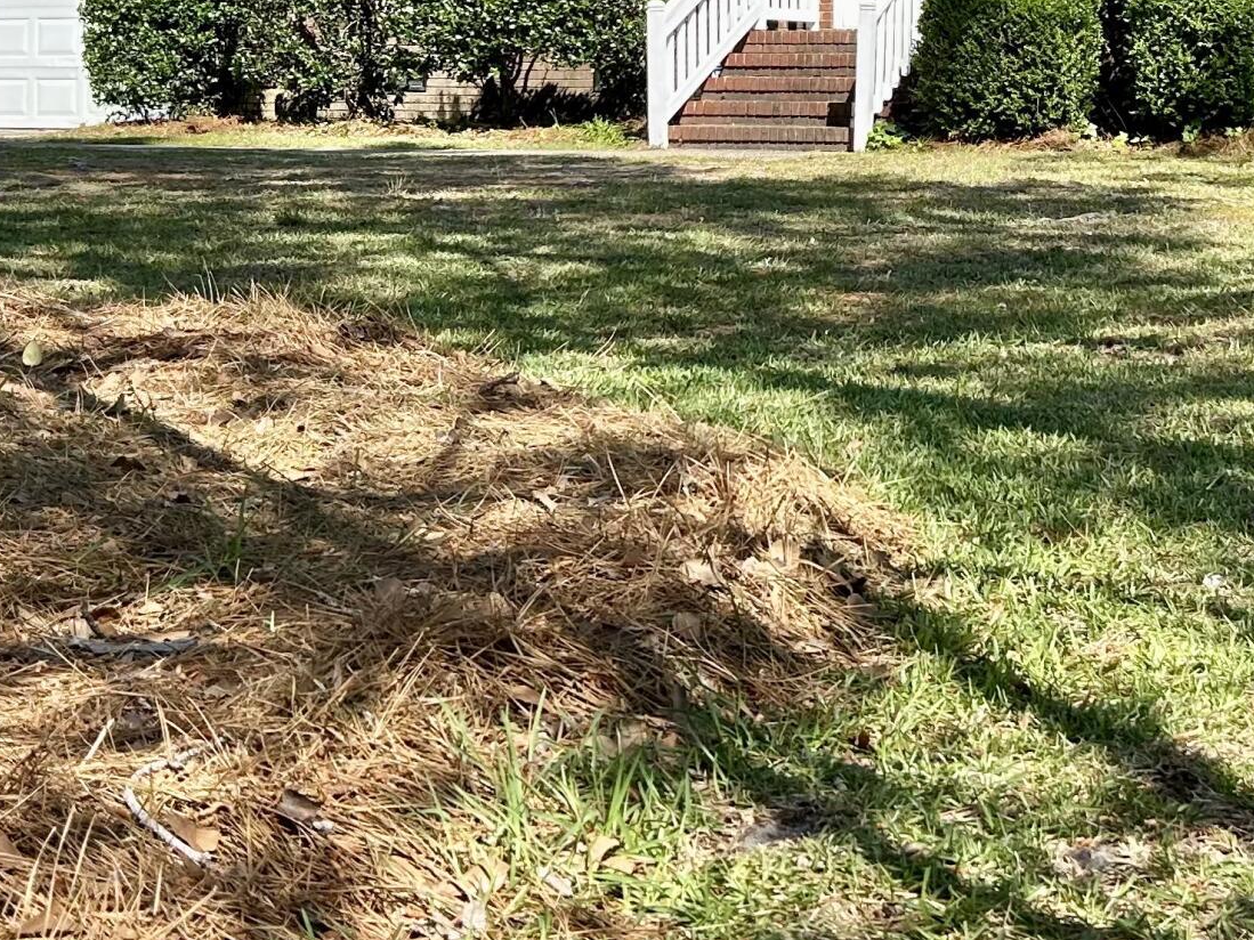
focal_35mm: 71
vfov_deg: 19.9
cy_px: -60
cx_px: 931
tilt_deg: +2.6
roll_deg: -0.4
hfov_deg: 27.1
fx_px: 2572
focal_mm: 5.7
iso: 50
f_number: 1.5
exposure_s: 1/2008
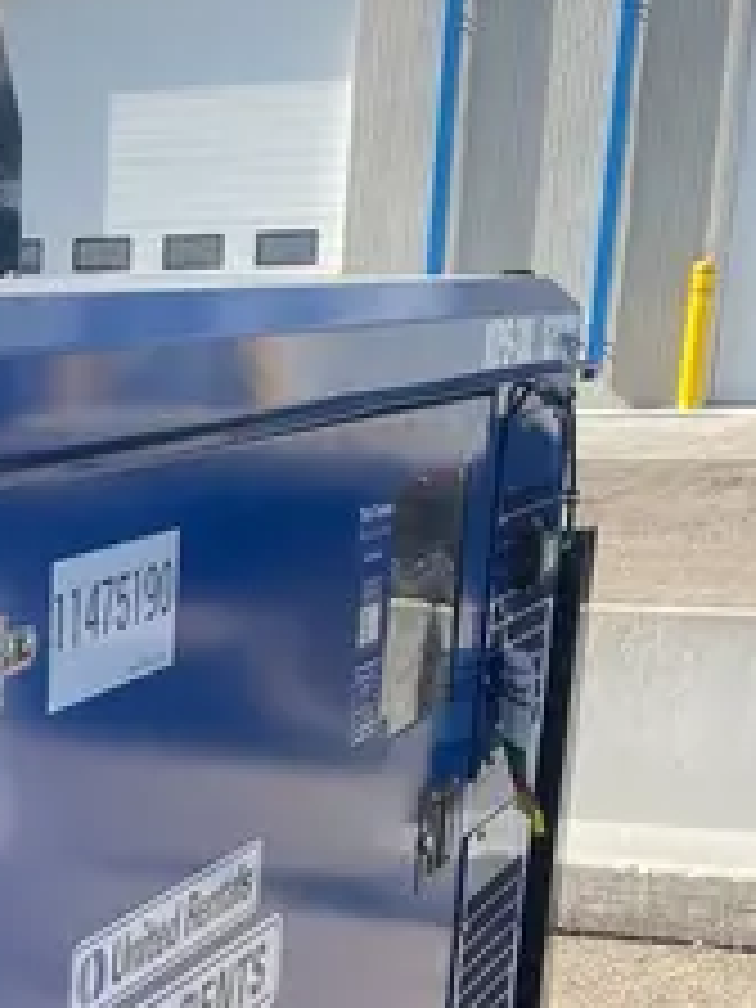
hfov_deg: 16.1
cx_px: -324
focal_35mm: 85
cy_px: 1109
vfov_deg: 21.8
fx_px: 2475
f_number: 1.6
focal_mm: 4.2
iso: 32
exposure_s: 1/1276
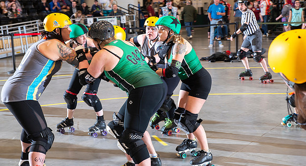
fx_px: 470
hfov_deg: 36.0
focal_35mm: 58
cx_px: 156
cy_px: 57
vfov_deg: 19.9
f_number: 5.6
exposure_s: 1/160
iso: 640
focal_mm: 52
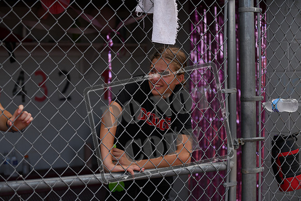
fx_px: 585
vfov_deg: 19.5
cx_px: 150
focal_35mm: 70
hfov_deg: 28.8
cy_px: 100
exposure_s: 1/1250
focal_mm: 70
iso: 320
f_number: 2.8
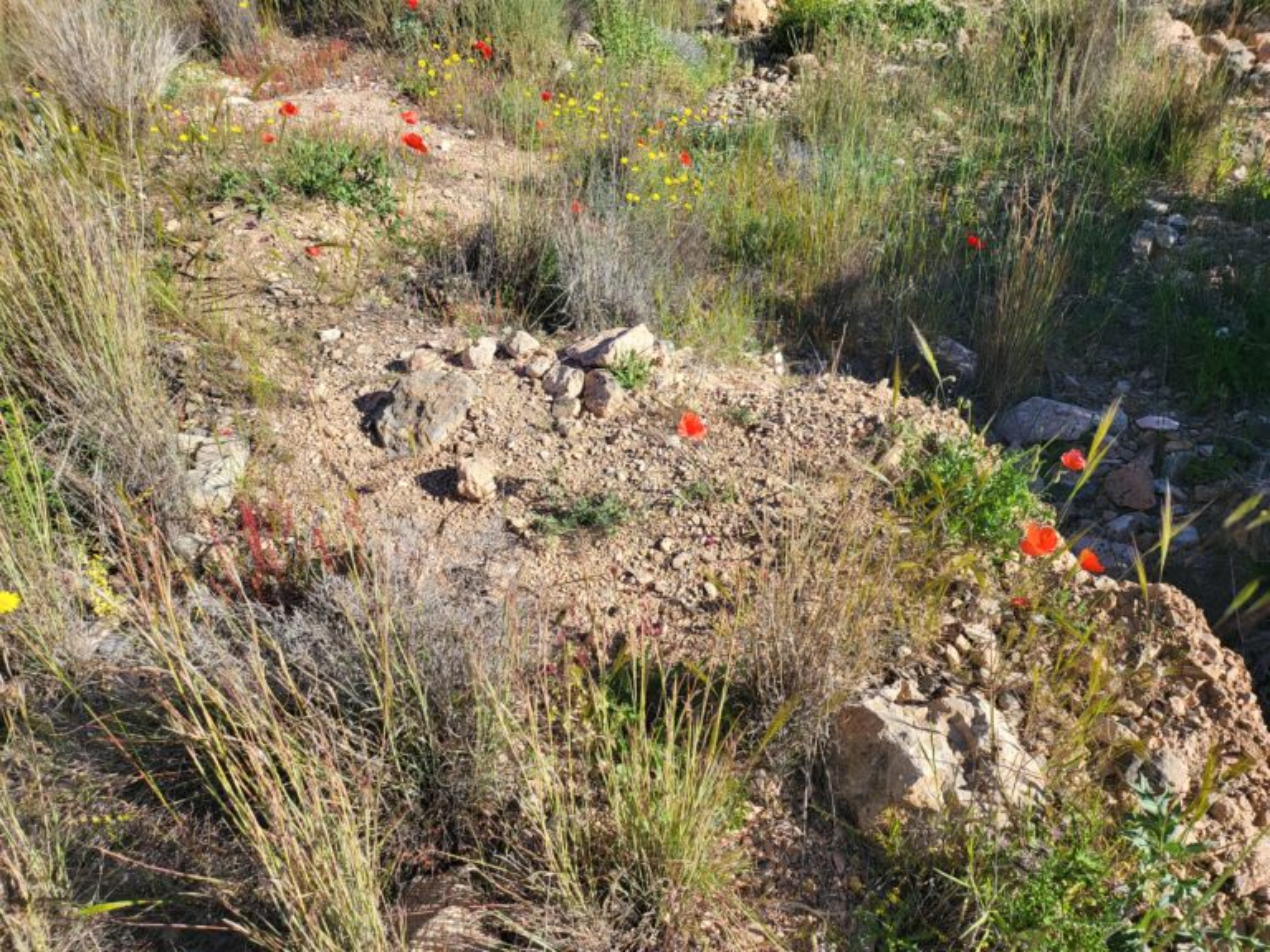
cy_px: 476
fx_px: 881
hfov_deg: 71.6
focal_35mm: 24
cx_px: 635
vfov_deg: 56.8
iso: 40
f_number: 1.8
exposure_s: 1/1468
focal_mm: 5
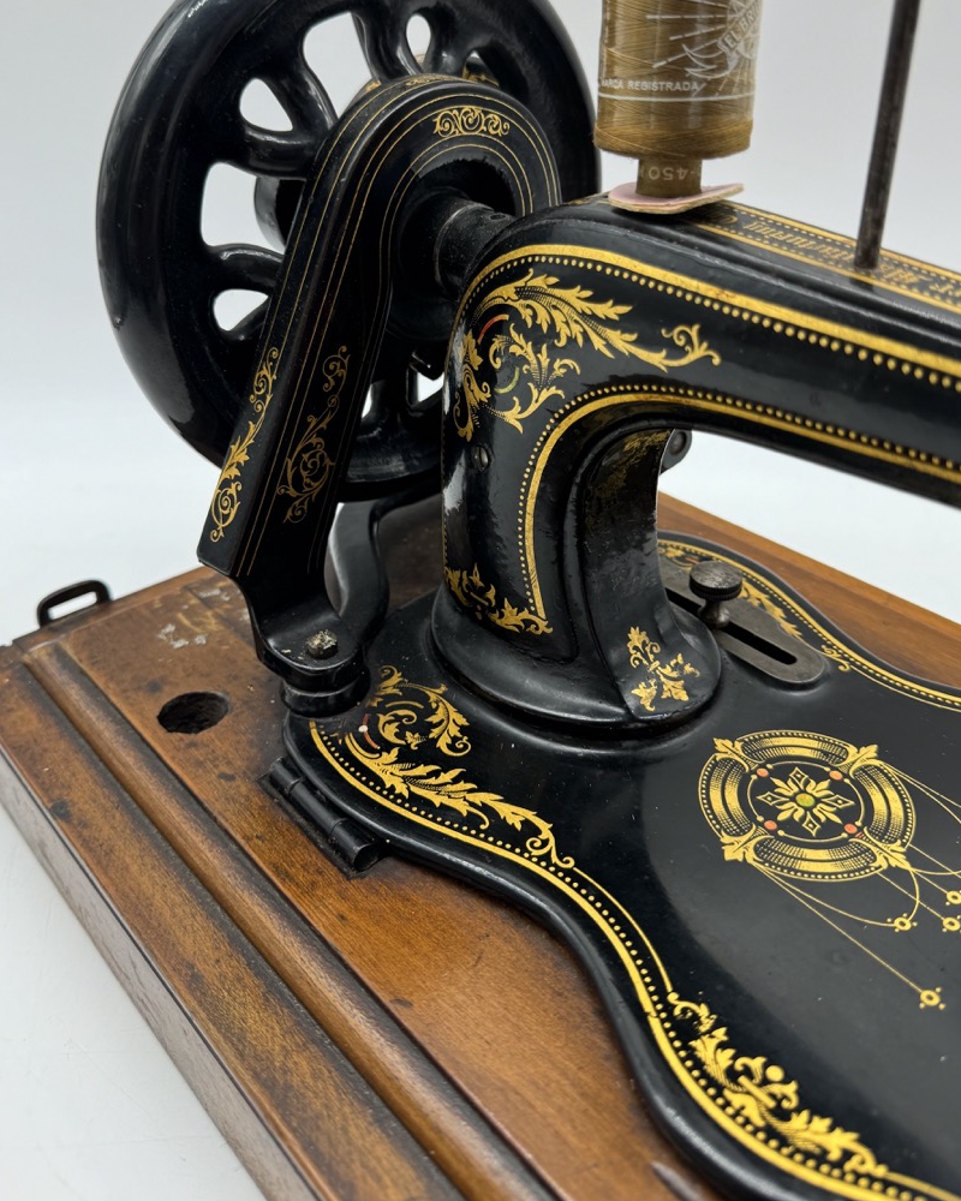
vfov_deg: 58.1
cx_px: 505
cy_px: 458
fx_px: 1067
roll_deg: +1.5
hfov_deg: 48.5
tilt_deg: -26.6
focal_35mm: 30
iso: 64
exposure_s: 1/204
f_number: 1.78
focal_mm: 6.76
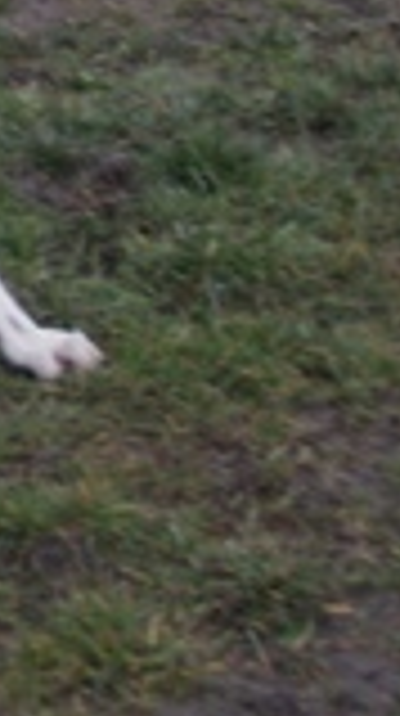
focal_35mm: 177
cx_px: -998
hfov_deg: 6.1
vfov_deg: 11.8
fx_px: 3350
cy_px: -239
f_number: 4.5
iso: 400
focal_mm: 28
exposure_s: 1/125
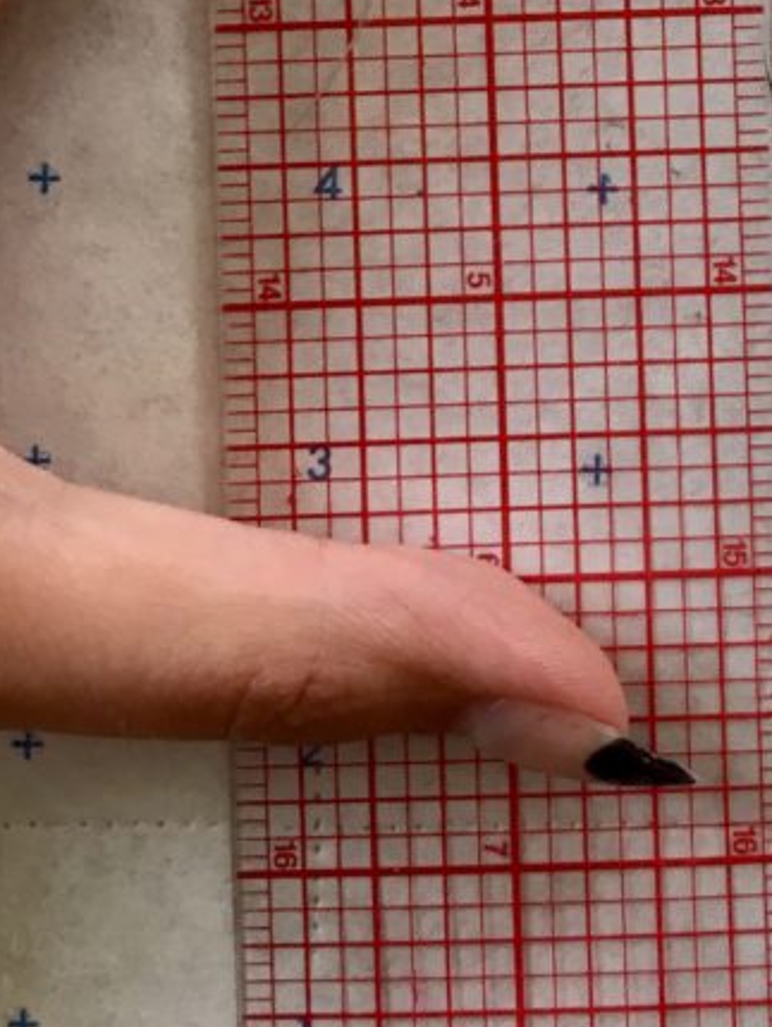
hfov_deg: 20.7
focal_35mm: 69
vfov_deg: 25.6
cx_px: 753
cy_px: -158
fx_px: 2050
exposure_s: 1/30
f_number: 2.2
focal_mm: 4.15
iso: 32
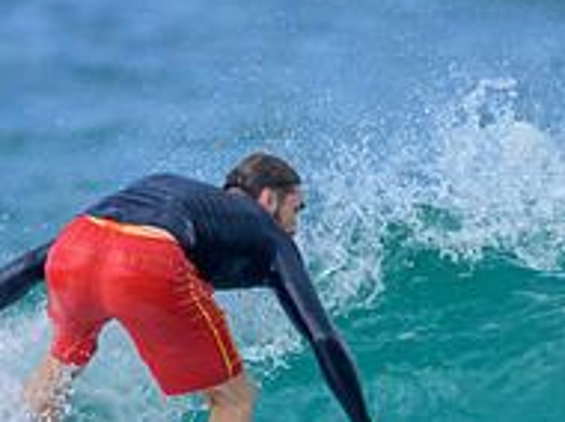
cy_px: 524
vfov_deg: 0.5
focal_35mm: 2836
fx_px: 46231
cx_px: 280
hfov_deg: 0.7
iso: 400
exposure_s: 1/2000
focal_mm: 800
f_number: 6.3
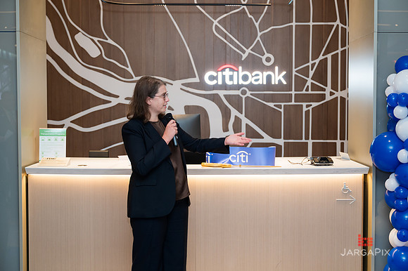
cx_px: 204
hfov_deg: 38.5
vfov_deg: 26.2
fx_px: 584
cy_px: 133
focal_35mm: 52
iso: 400
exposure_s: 1/160
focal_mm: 50
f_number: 3.2
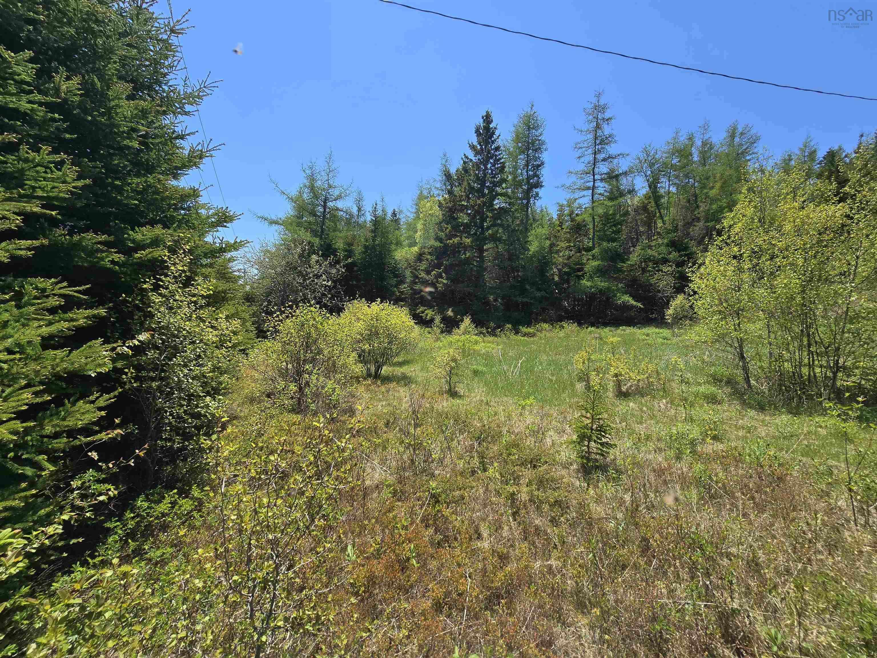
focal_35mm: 13
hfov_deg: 106.2
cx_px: 438
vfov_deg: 89.9
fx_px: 329
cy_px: 329
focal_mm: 2.2
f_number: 2.2
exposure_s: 1/1690
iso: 50
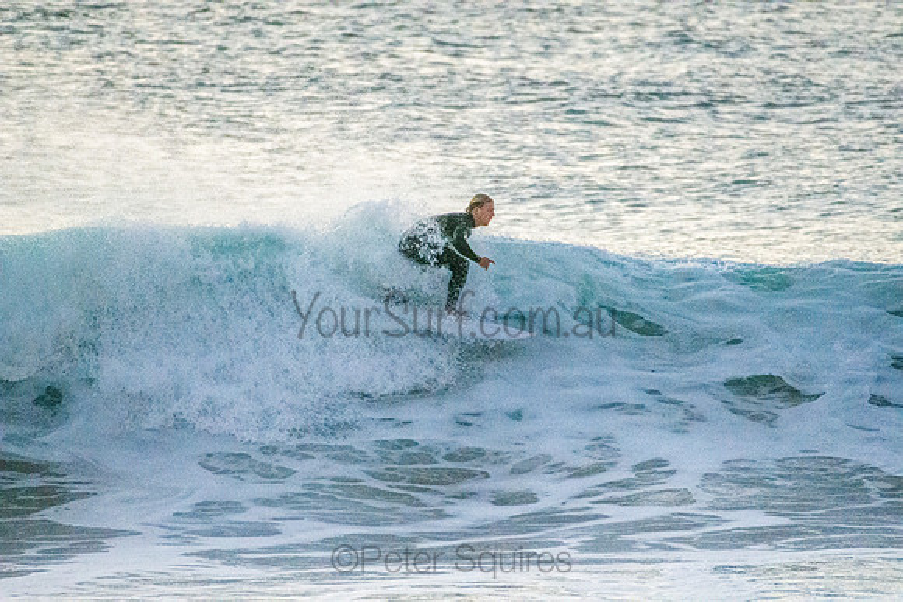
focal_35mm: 750
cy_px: 301
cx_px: 452
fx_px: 18816
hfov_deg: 2.7
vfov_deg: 1.8
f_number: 5.6
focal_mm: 500
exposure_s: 1/1600
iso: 14400
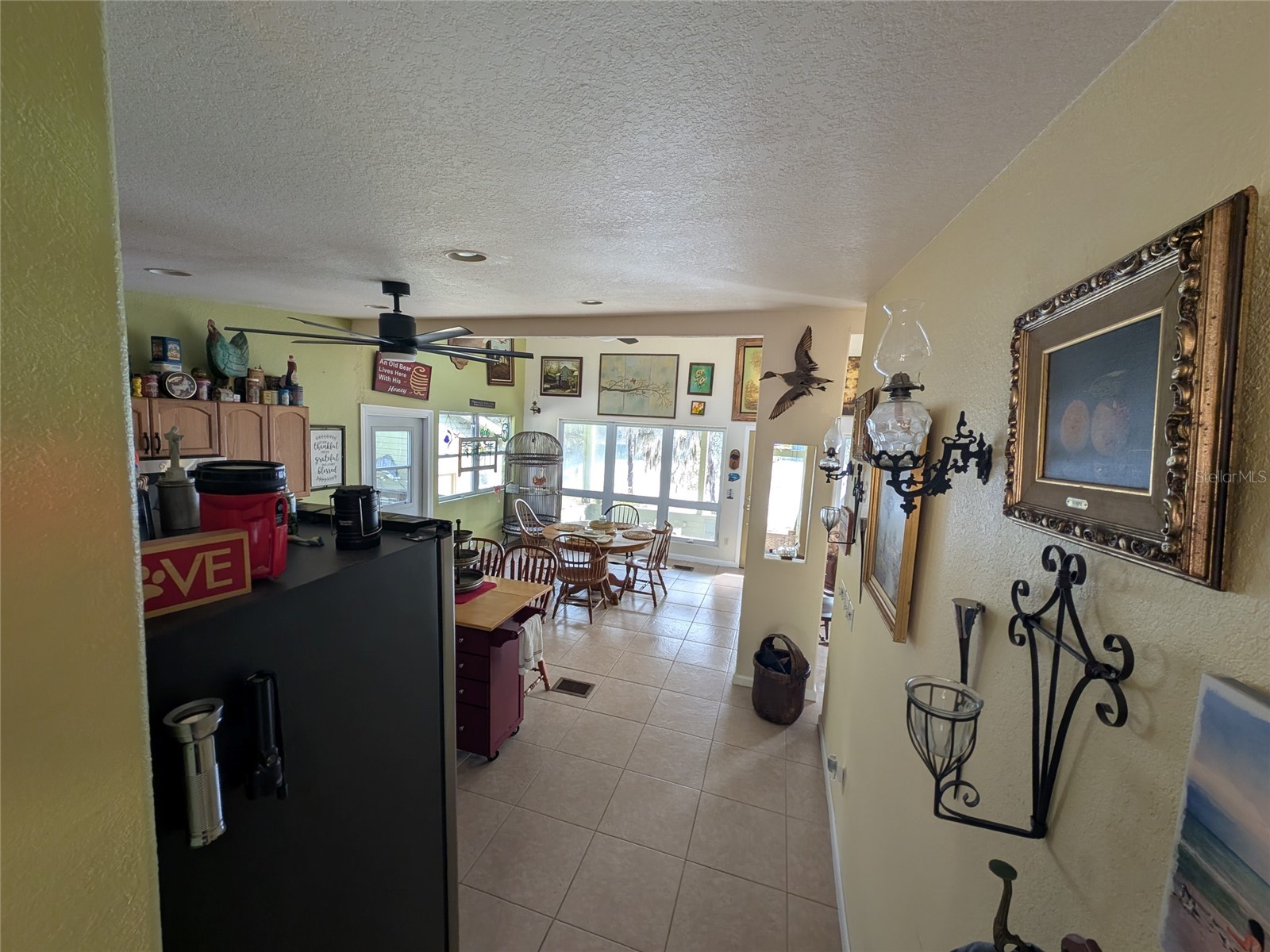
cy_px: 476
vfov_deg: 94.5
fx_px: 440
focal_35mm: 12
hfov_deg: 110.5
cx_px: 635
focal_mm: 2.23
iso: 67
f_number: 1.95
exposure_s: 1/95.3
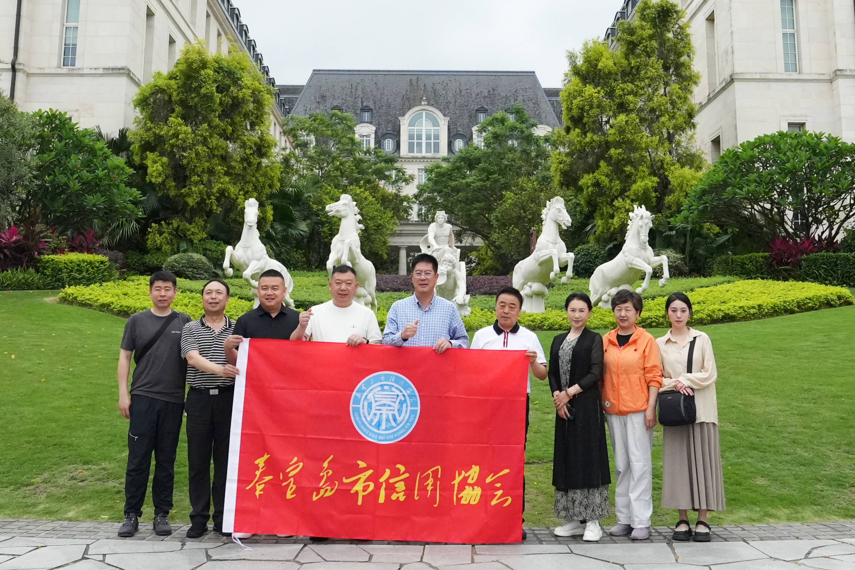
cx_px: 428
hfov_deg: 61.9
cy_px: 285
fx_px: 712
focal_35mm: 30
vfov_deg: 43.6
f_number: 5.6
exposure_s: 1/8000
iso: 4000
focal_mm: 20
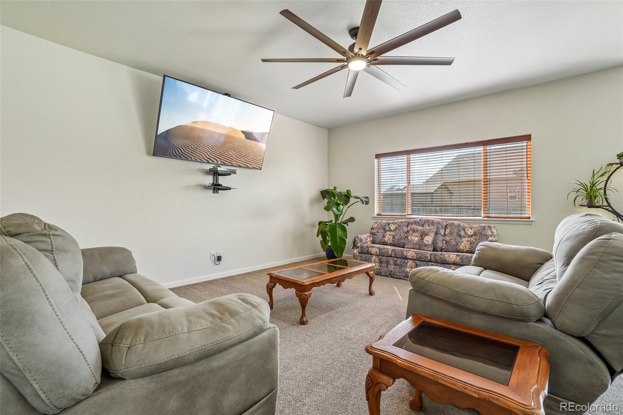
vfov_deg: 77.3
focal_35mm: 15
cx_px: 312
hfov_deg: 100.4
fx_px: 260
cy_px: 208
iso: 400
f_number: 8
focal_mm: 10
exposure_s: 1/30
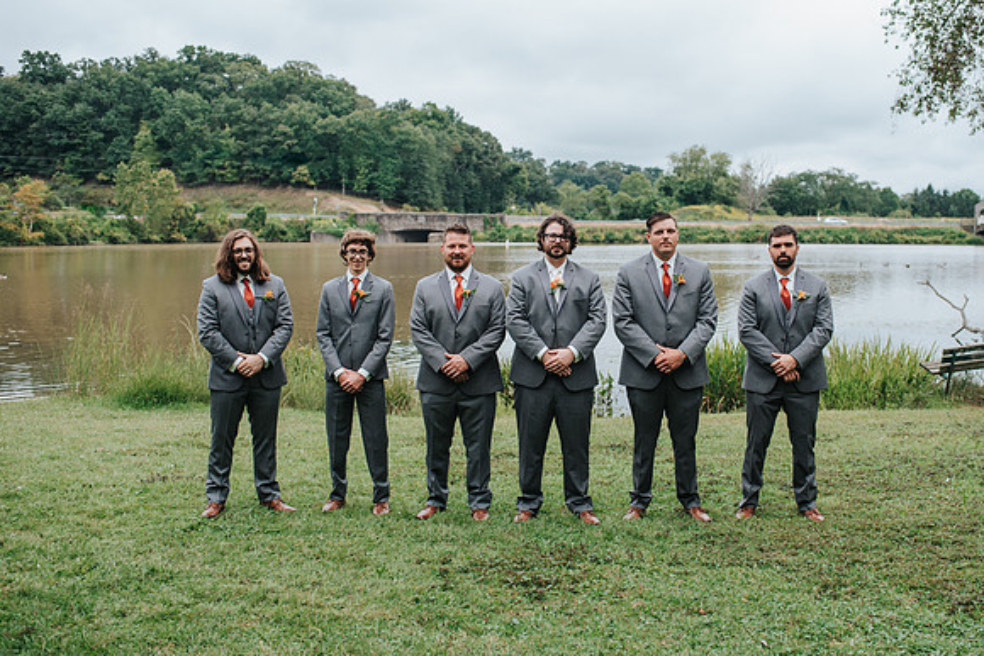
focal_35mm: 41
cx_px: 571
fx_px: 1125
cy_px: 327
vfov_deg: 32.5
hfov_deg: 47.1
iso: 100
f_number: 3.2
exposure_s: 1/640
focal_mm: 35
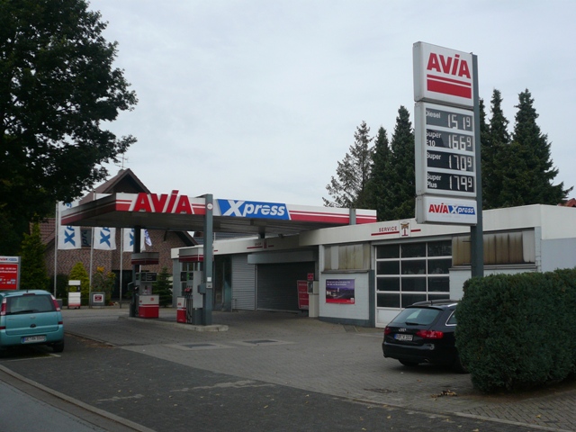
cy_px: 216
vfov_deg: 34.3
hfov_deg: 44.8
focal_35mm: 42
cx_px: 288
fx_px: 699
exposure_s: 1/1000
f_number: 3.3
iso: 100
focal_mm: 6.9
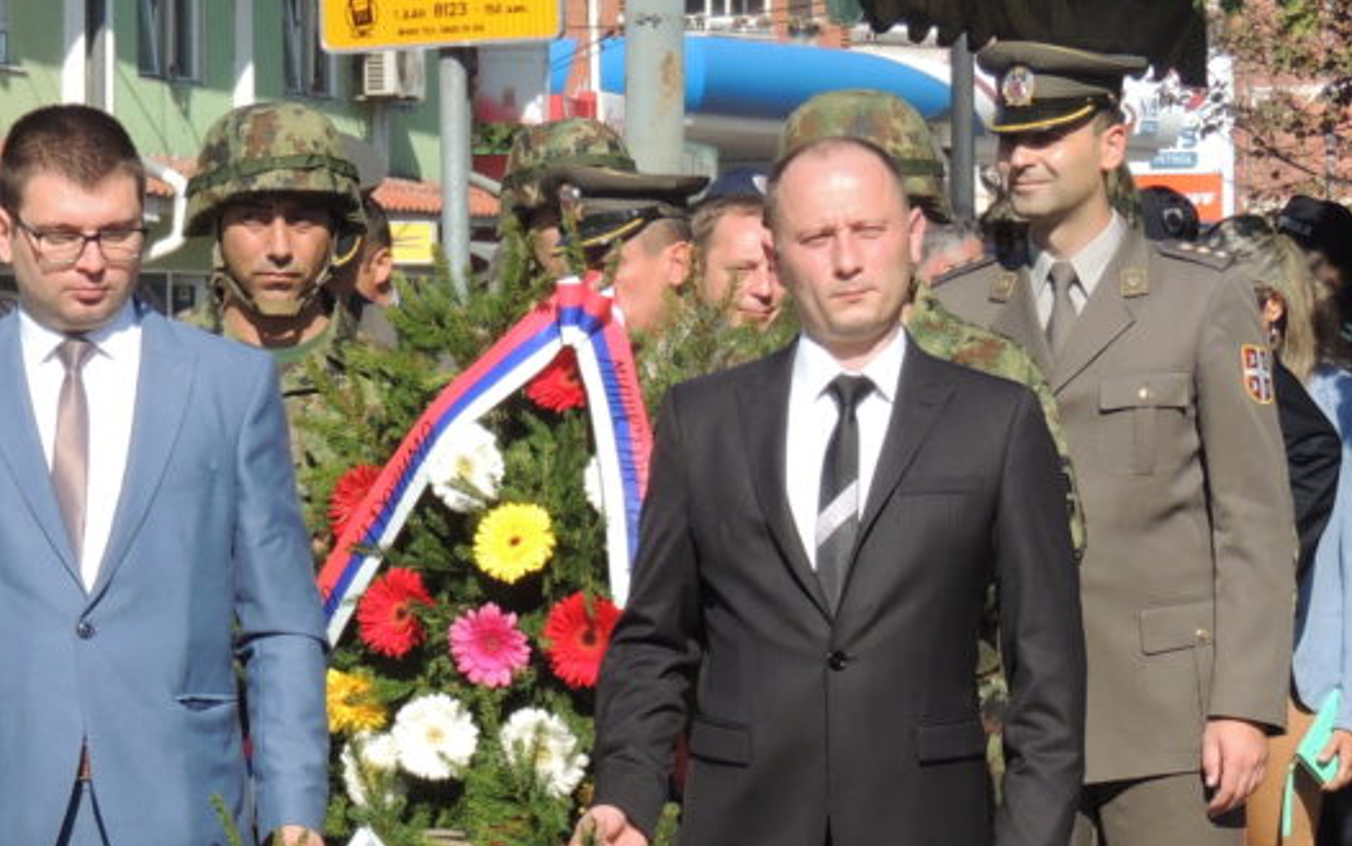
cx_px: 526
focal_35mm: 173
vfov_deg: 7.6
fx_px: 6376
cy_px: 784
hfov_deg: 12.1
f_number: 3.9
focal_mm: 12.4
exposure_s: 1/800
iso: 100
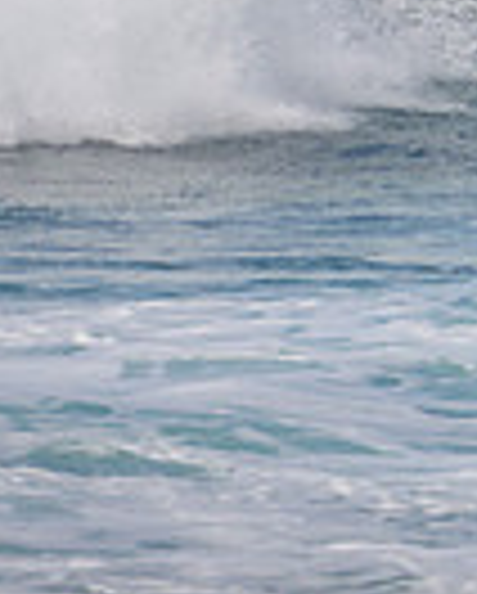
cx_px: 904
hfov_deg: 0.7
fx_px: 39790
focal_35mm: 2260
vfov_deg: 0.9
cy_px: -274
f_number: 5.6
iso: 320
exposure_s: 1/2000
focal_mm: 400
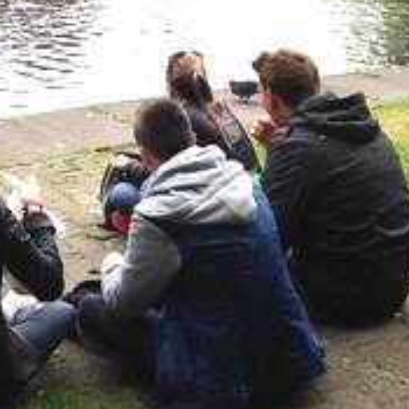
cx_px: -41
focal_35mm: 89
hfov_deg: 18.7
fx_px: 1190
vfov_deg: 19.0
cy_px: 0
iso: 50
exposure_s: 1/192
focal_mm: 4.12
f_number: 2.4
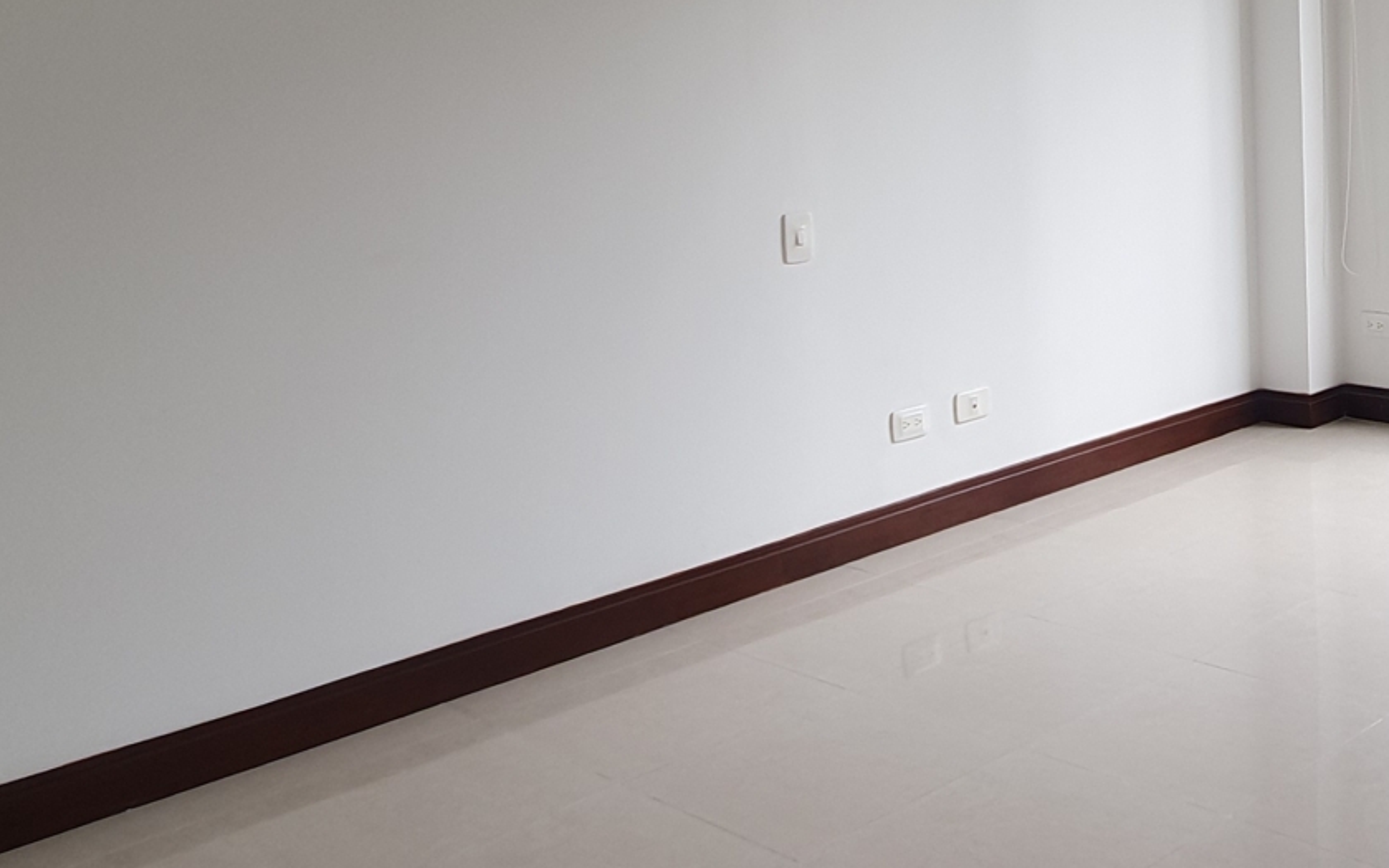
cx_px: 1253
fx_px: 1590
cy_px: 152
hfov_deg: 43.1
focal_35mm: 42
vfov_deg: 29.7
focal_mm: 1.8
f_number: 2.2
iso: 50
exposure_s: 1/141
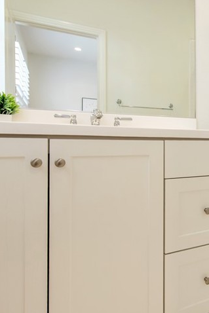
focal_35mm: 30
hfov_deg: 36.8
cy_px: 139
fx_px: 261
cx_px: 230
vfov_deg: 61.8
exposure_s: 1/100
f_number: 5
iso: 400
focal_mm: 14
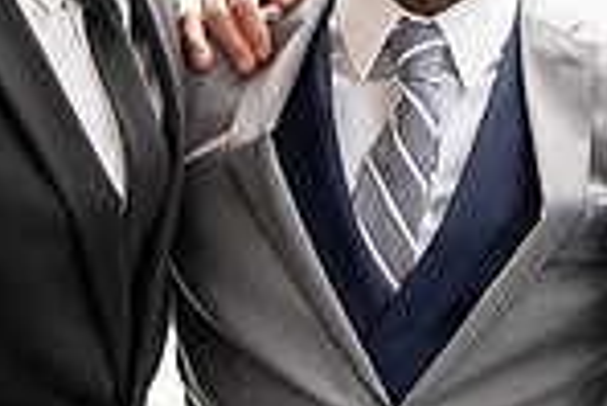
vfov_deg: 7.0
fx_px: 3308
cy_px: 92
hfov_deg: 10.5
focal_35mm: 196
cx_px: 357
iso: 320
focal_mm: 50
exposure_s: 1/400
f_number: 2
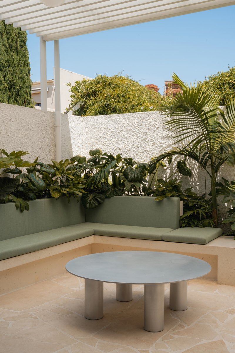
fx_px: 392
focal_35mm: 40
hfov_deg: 33.4
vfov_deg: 48.5
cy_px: 176
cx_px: 118
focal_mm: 40
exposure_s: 1/40
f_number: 18
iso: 200
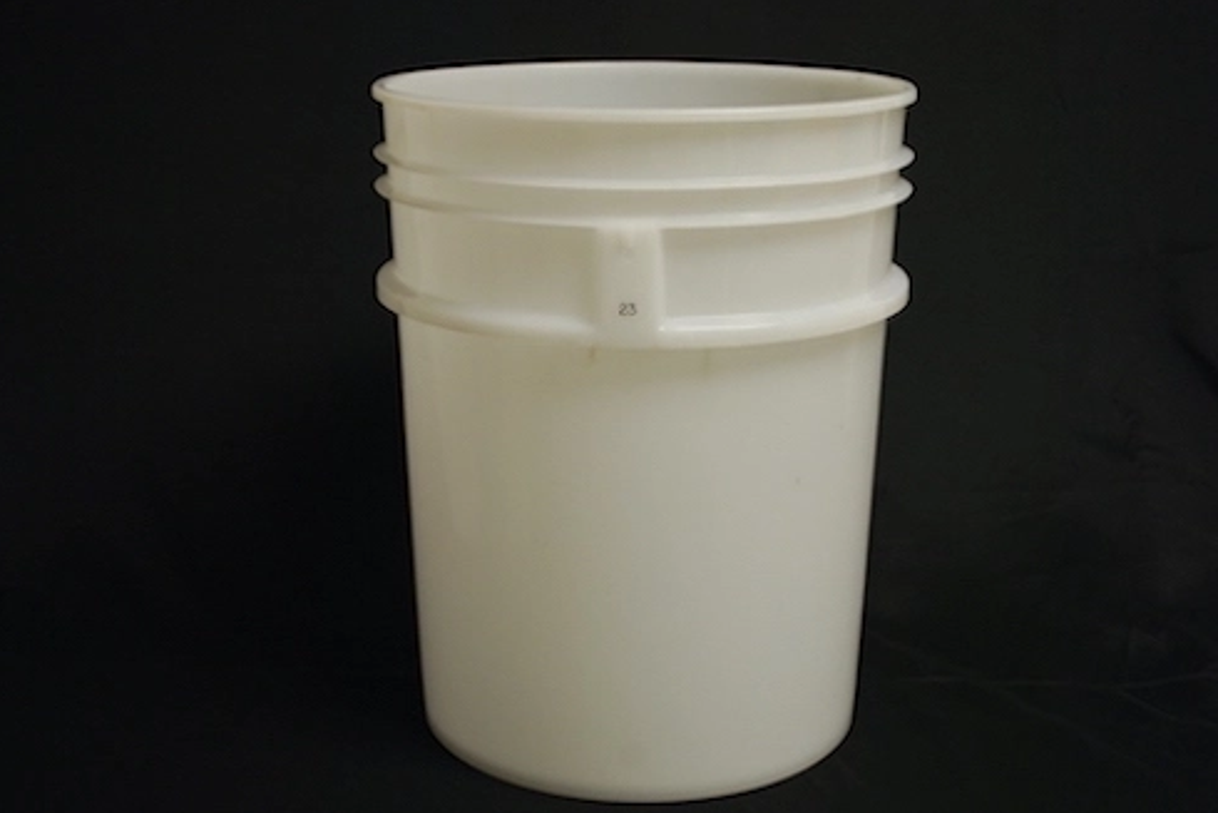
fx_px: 1658
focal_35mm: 49
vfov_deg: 27.5
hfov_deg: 40.3
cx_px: 616
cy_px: 410
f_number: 5
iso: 320
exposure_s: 1/30
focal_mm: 32
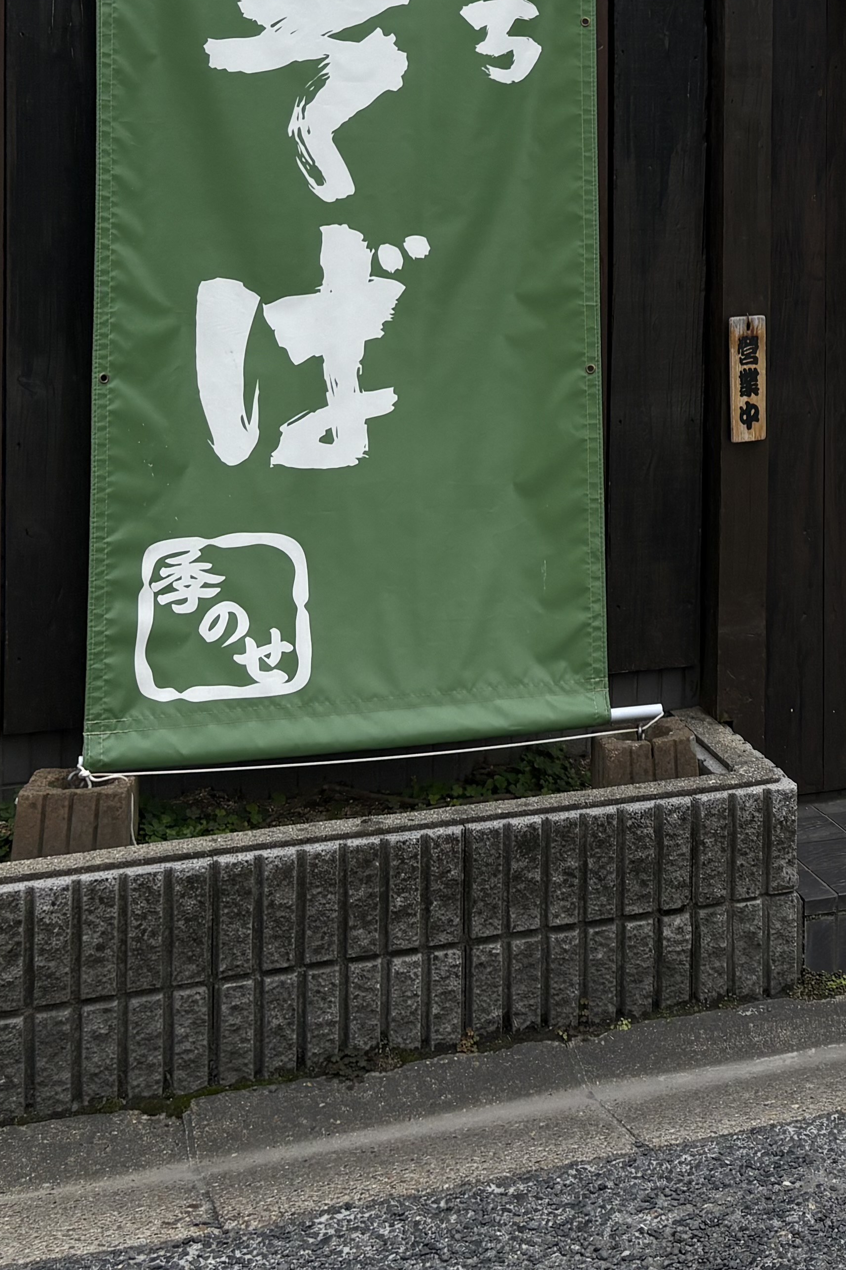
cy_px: 221
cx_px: 967
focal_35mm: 60
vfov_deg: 32.3
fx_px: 2115
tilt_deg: +0.2
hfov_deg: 21.3
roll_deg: -0.2
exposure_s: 1/2865
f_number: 1.6
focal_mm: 5.96
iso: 50
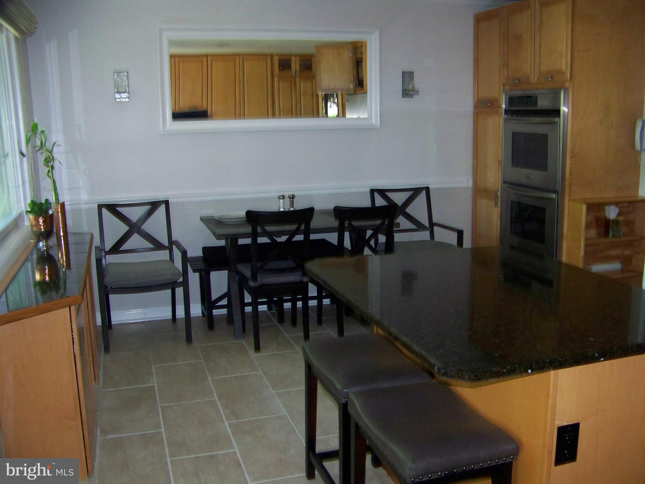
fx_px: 671
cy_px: 242
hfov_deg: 51.4
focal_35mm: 36
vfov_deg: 39.7
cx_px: 322
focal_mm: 5.85
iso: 200
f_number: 2.8
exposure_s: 1/30
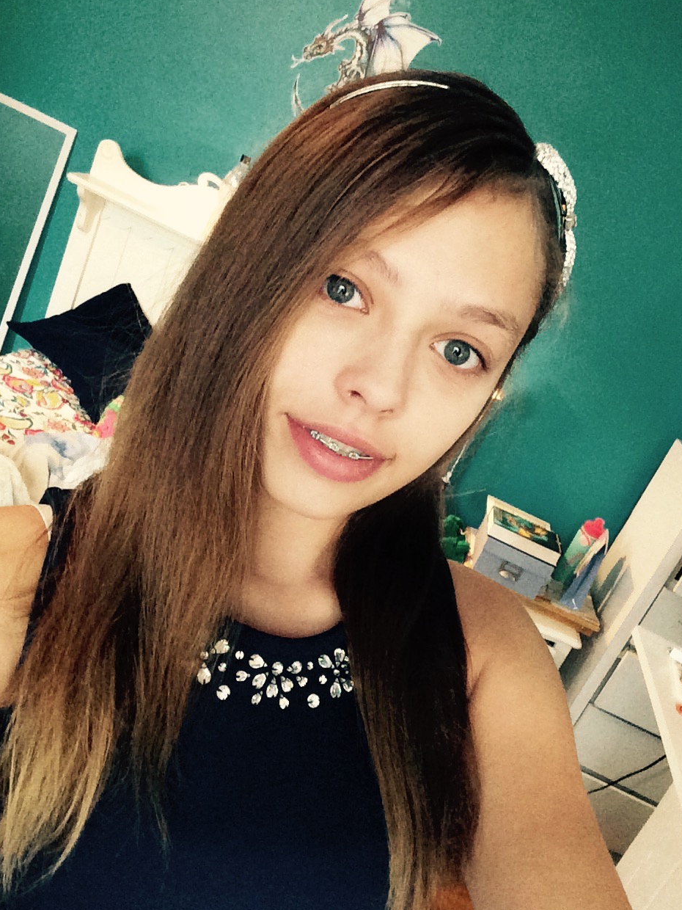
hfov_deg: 44.2
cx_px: 350
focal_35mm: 32
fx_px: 841
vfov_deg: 56.8
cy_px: 461
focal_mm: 2.15
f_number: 2.4
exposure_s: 1/30
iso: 500
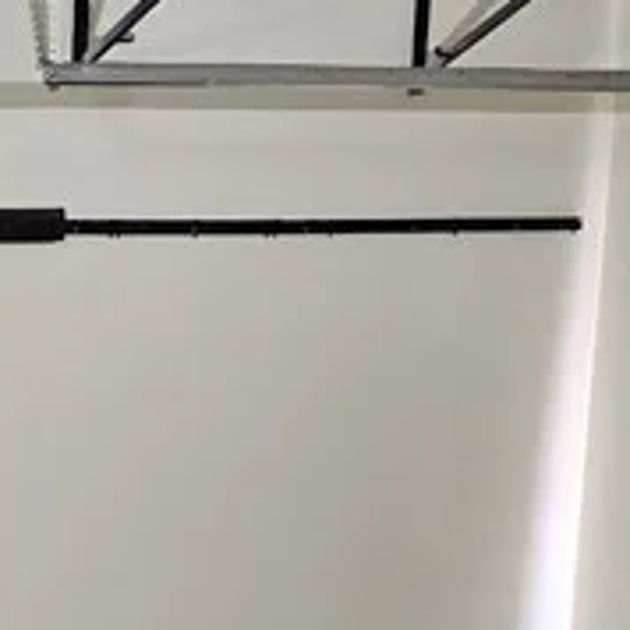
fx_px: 2409
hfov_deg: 12.4
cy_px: 644
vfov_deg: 14.6
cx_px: -779
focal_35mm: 117
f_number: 1.7
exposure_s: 1/138
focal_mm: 6.3
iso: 1000
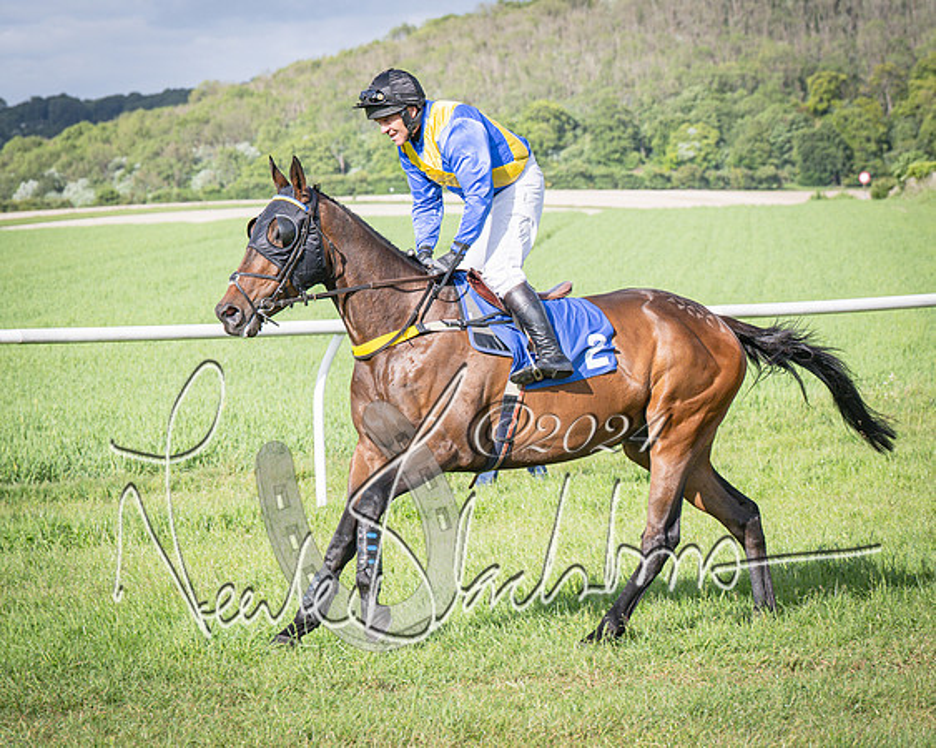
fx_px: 4286
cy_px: 399
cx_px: 276
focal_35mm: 155
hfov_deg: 12.4
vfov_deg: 10.0
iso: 200
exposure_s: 1/1600
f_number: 4.5
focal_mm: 78
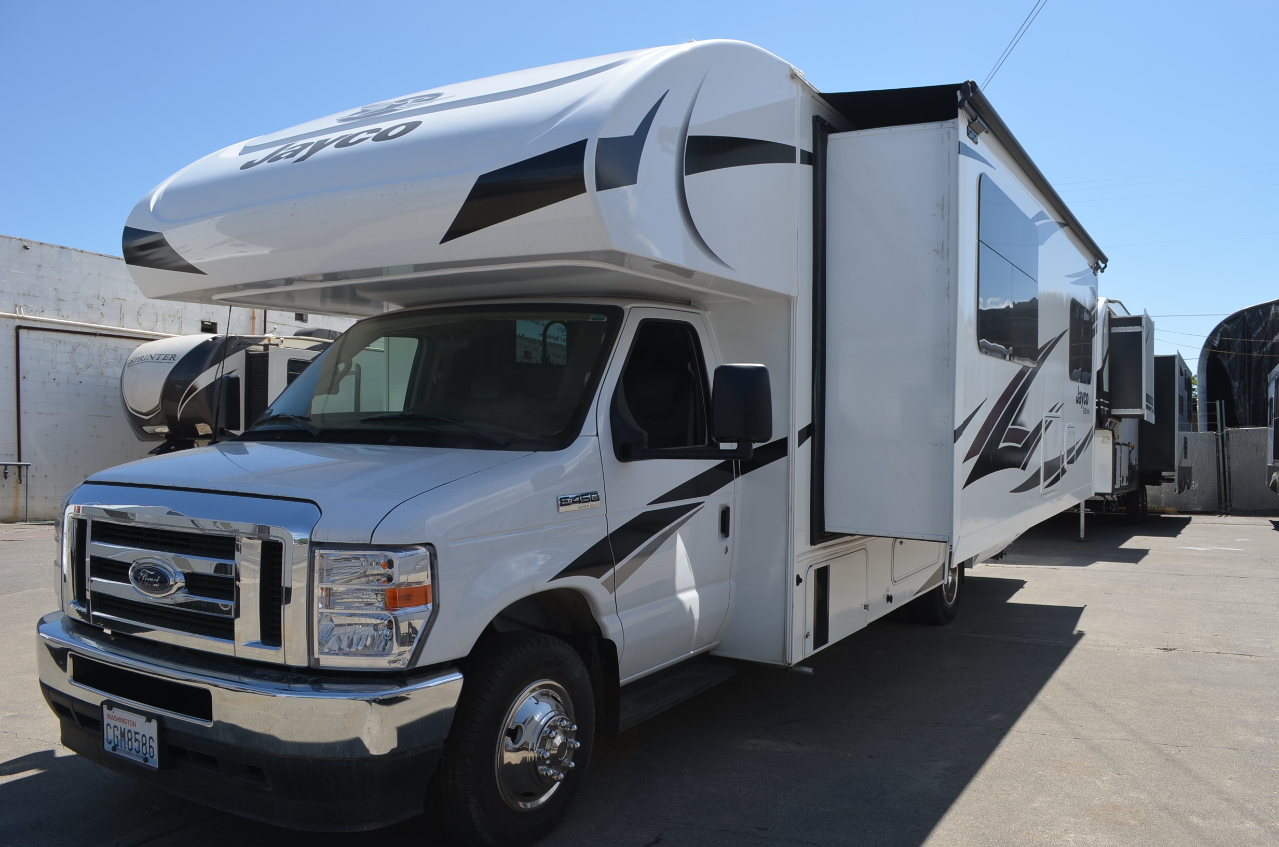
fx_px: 957
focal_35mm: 27
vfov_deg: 47.7
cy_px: 424
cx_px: 640
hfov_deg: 67.5
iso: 110
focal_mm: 18
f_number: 8
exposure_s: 1/250
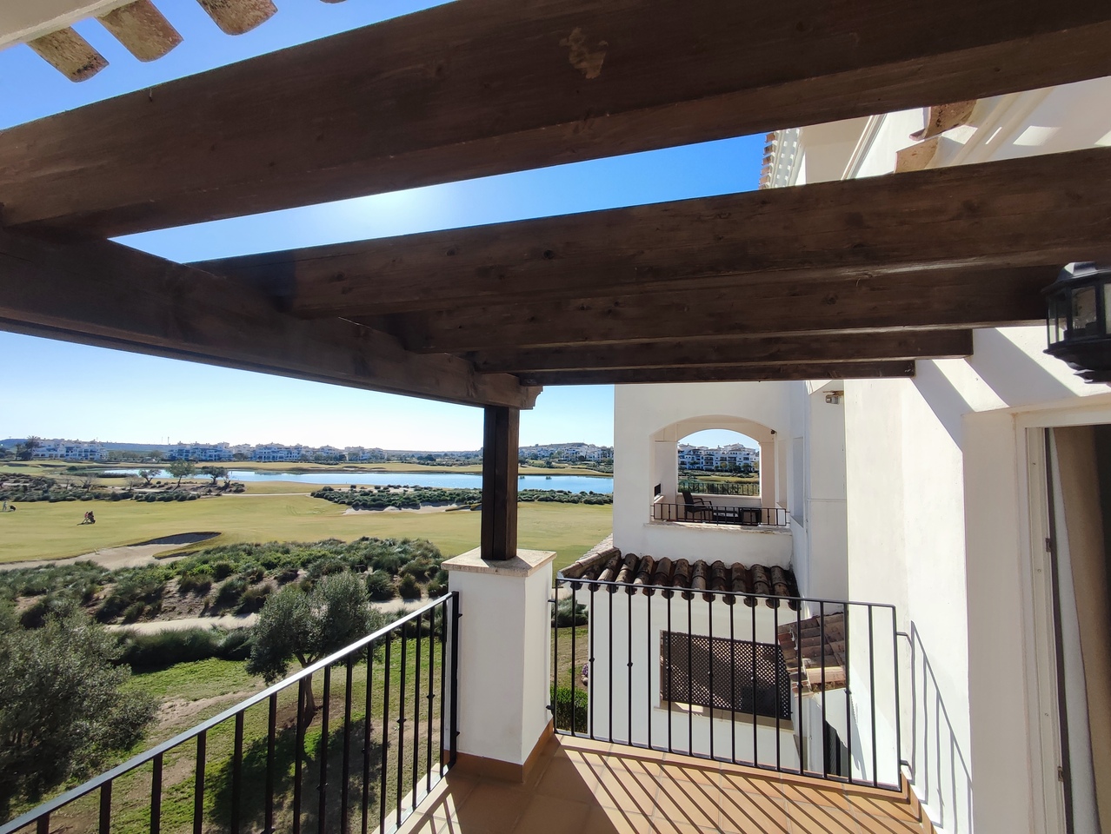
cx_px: 556
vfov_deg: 78.2
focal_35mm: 16
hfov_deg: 94.5
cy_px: 417
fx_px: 514
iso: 50
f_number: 2.2
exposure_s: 1/1723
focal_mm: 1.65
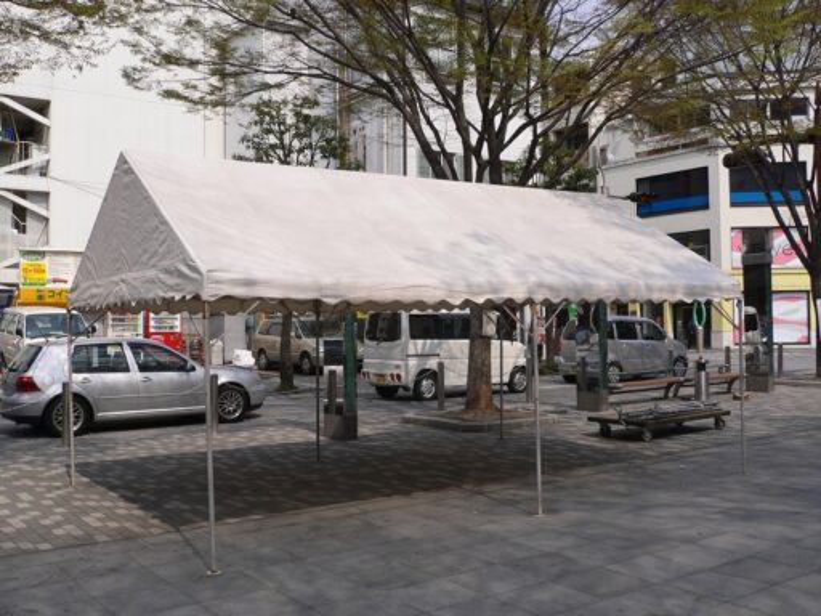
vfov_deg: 40.7
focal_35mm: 35
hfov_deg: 52.6
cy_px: 308
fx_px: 830
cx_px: 410
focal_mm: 5.8
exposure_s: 1/400
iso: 80
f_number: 5.6
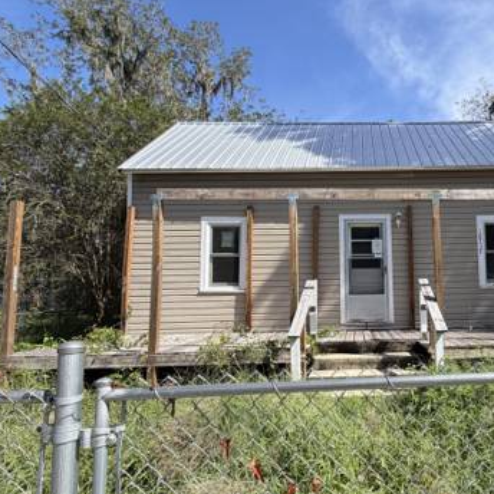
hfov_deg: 62.7
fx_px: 371
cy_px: 262
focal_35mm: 23
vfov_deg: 67.2
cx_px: 381
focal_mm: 2.22
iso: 40
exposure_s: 1/770
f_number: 2.2
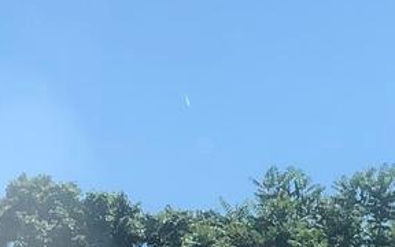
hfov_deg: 9.9
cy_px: 543
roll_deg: -0.9
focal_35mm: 211
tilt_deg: +1.6
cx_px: 277
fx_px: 2271
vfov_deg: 6.0
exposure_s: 1/2000
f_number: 1.8
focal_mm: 4
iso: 20
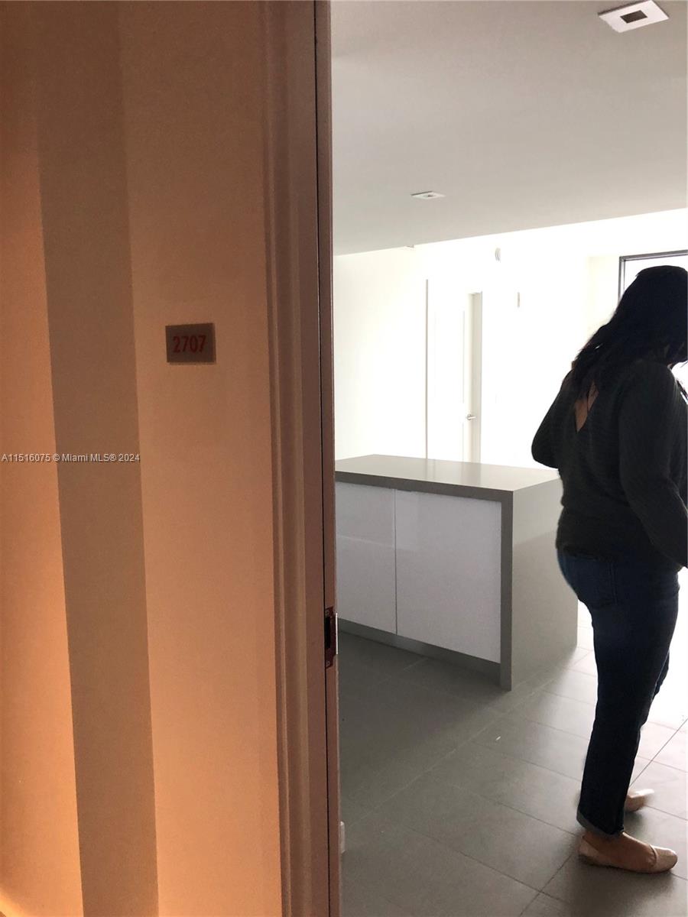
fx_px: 742
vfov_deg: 63.4
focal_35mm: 28
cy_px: 458
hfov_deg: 49.7
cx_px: 344
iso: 40
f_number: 1.8
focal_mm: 4
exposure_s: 1/15
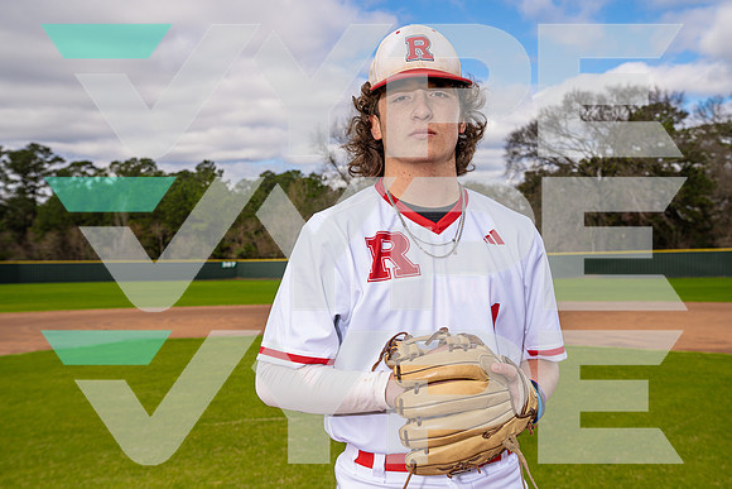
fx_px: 793
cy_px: 244
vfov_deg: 34.2
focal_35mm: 39
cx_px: 366
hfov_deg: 49.5
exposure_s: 1/250
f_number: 6.3
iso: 100
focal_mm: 39
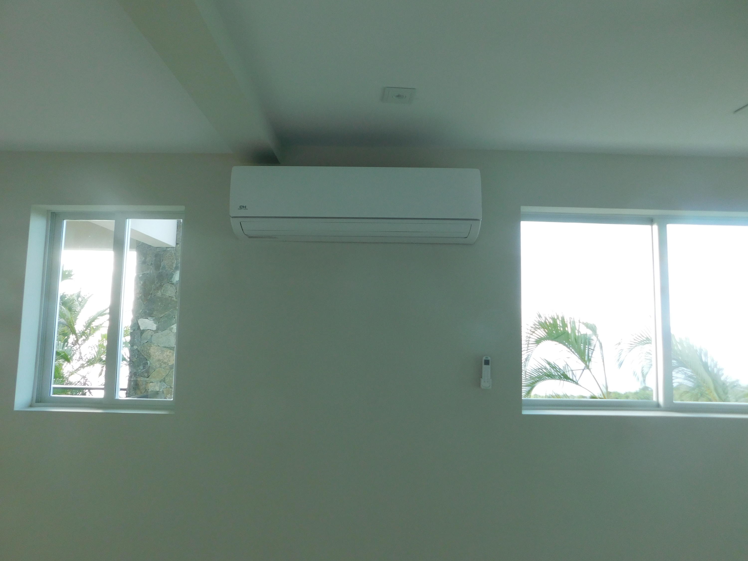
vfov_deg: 58.9
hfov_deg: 73.9
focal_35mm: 23
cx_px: 374
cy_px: 280
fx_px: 497
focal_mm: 4
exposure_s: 1/100
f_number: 3
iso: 125
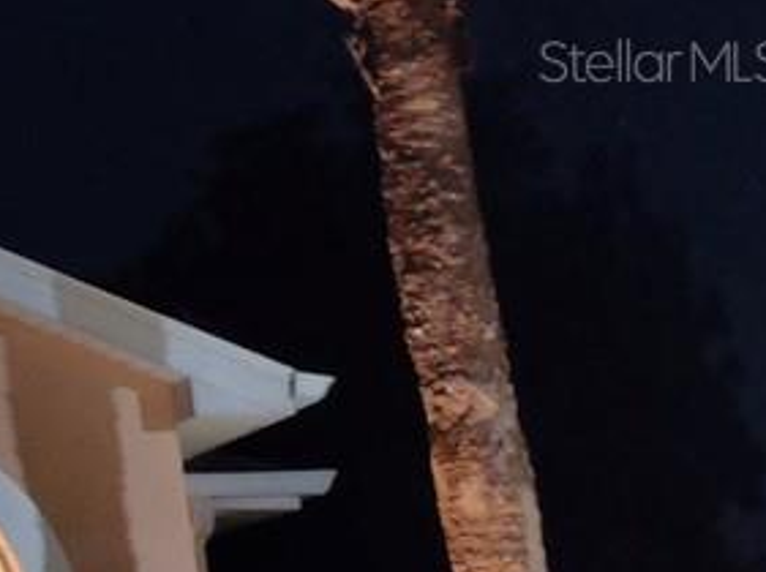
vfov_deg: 11.2
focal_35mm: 131
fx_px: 2895
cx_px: -1381
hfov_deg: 11.1
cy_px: 60
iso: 1250
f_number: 2.8
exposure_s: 1/15
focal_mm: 6.06
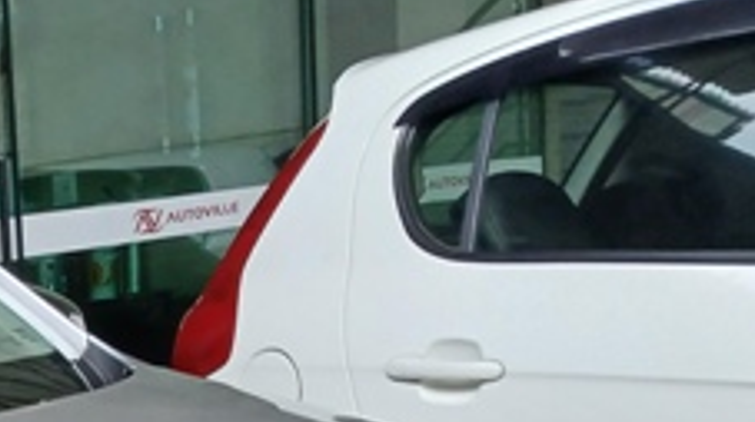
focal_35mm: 100
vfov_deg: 10.6
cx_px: -336
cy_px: 957
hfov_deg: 19.1
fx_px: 1999
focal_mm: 3.98
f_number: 1.8
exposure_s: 1/60
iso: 125
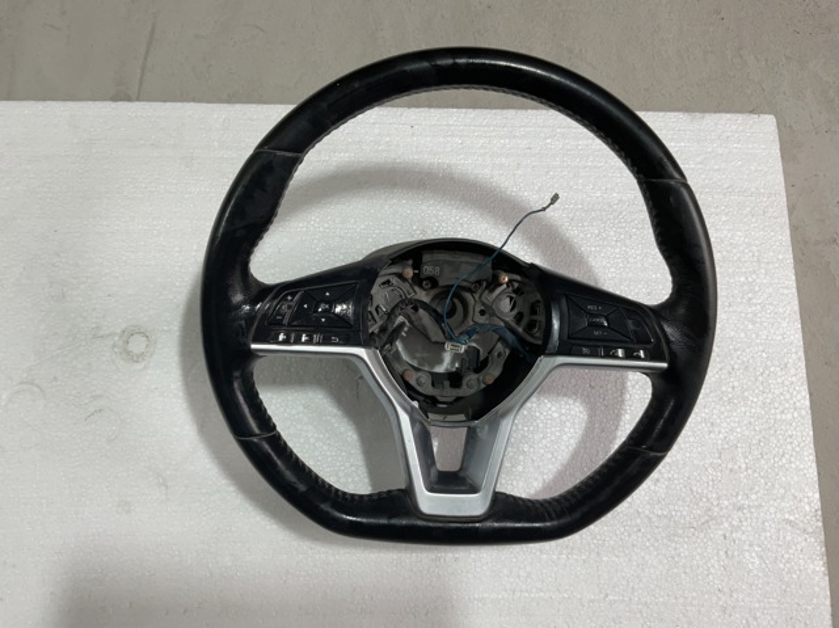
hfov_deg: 61.7
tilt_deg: -77.9
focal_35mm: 29
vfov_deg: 48.2
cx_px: 420
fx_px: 702
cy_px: 314
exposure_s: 1/100
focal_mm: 3
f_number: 1.8
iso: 25
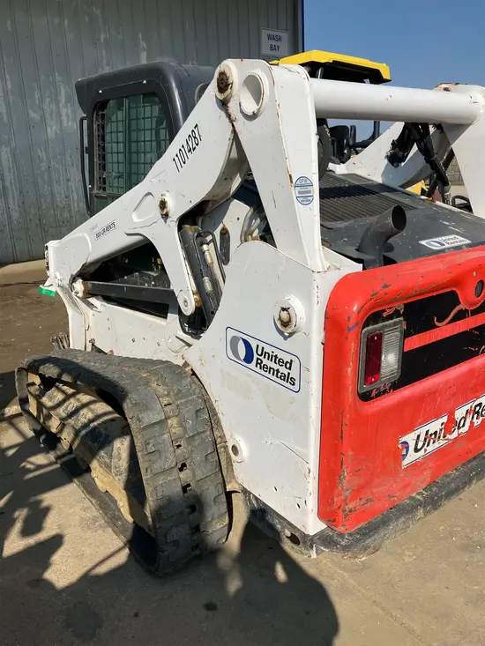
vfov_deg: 63.4
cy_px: 323
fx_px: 523
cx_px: 242
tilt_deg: -14.6
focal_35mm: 28
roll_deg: +1.6
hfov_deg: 49.8
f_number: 1.8
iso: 32
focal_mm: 3.99
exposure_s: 1/4049
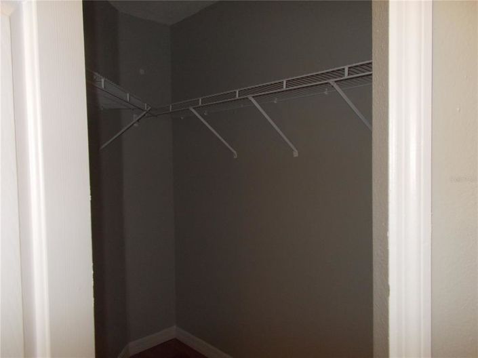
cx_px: 239
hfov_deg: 67.3
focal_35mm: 26
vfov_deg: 53.0
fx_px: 359
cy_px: 179
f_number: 3.2
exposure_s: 1/25
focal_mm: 4.6
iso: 200
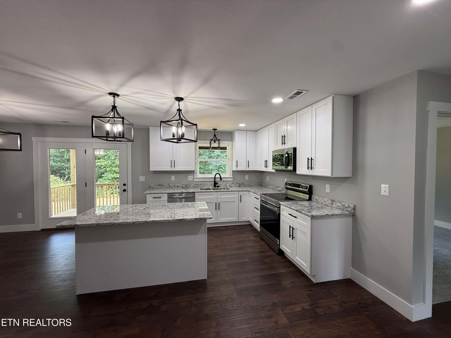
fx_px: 182
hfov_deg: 102.1
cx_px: 226
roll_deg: -0.6
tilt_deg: -1.2
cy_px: 169
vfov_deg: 85.7
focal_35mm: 14
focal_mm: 2.22
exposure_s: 1/120
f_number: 2.2
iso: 125
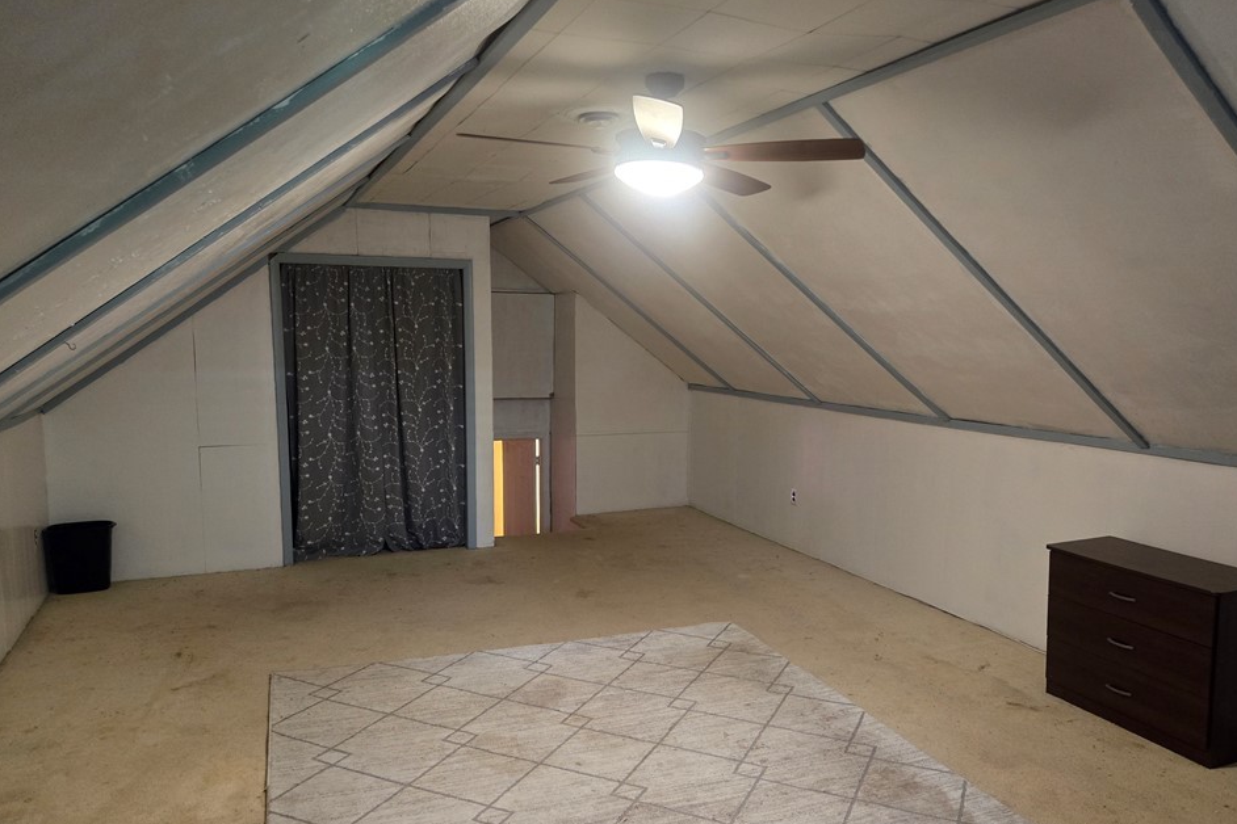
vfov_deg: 49.5
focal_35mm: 26
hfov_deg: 69.4
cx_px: 622
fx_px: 893
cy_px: 434
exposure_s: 1/60
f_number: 1.8
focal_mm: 5.4
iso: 1000
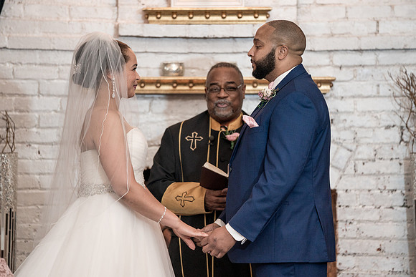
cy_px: 137
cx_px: 202
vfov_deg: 6.7
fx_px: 2378
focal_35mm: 206
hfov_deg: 10.0
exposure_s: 1/200
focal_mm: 200
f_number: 2.8
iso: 2000
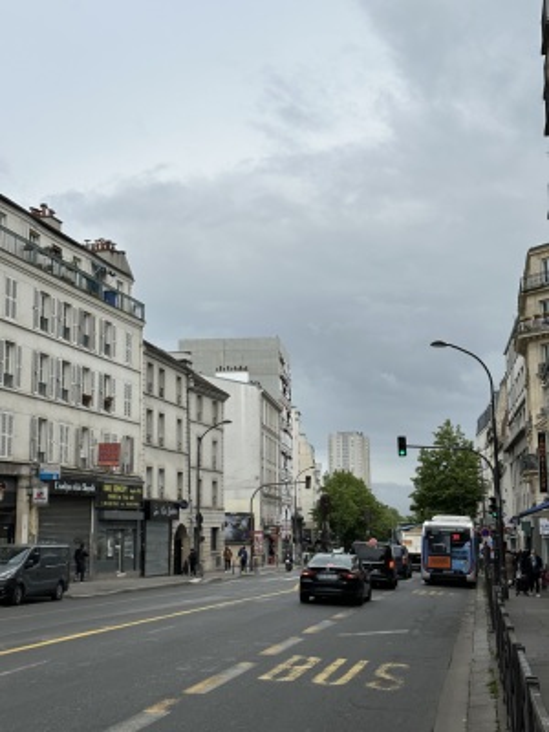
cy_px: 366
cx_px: 274
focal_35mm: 48
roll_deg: +0.5
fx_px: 1015
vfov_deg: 39.7
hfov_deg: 30.3
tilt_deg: +9.2
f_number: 1.78
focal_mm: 6.86
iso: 64
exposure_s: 1/4184
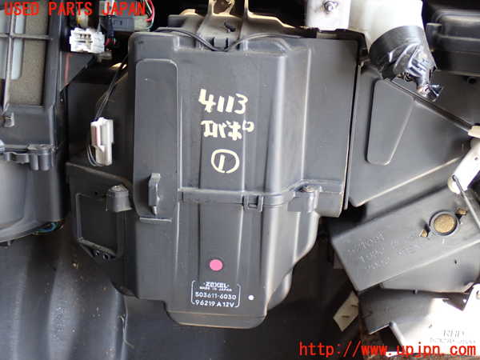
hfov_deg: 38.2
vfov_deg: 29.1
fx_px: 693
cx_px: 240
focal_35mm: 50
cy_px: 180
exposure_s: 1/50
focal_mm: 9.01
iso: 200
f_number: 3.2
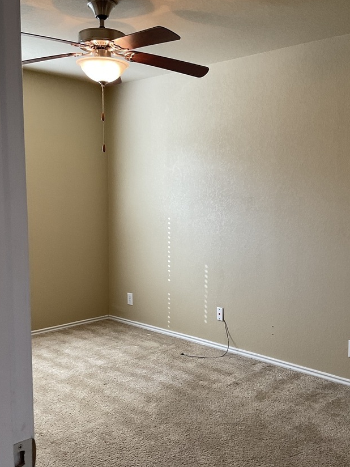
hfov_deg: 37.7
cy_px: 248
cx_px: 197
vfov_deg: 48.9
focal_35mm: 38
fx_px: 512
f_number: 1.8
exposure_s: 1/60
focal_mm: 3
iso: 50
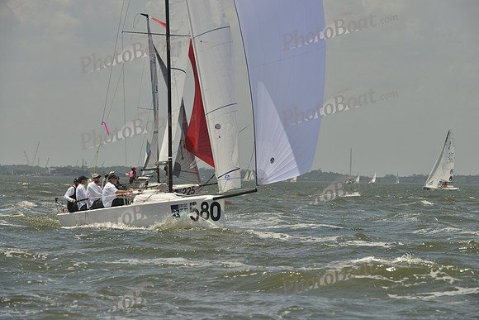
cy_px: 160
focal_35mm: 200
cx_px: 240
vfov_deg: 6.9
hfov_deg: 10.3
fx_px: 2662
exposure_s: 1/1250
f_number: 10
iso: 280
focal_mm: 200
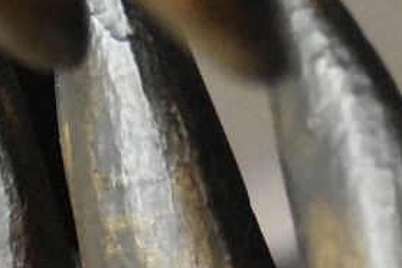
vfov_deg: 2.3
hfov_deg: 3.4
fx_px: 6722
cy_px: -229
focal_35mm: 602
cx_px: 329
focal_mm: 70
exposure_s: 1/1000
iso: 6400
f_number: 4.5
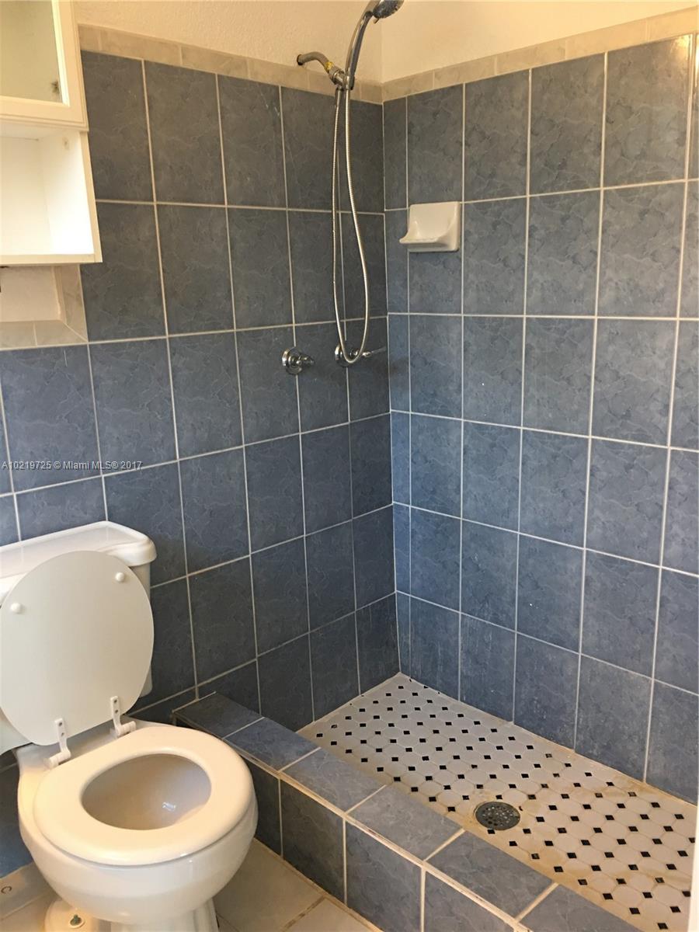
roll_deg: +1.6
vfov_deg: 61.7
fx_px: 781
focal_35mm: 29
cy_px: 466
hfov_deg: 48.2
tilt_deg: -12.8
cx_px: 350
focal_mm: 4.15
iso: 100
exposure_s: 1/15
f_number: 2.2
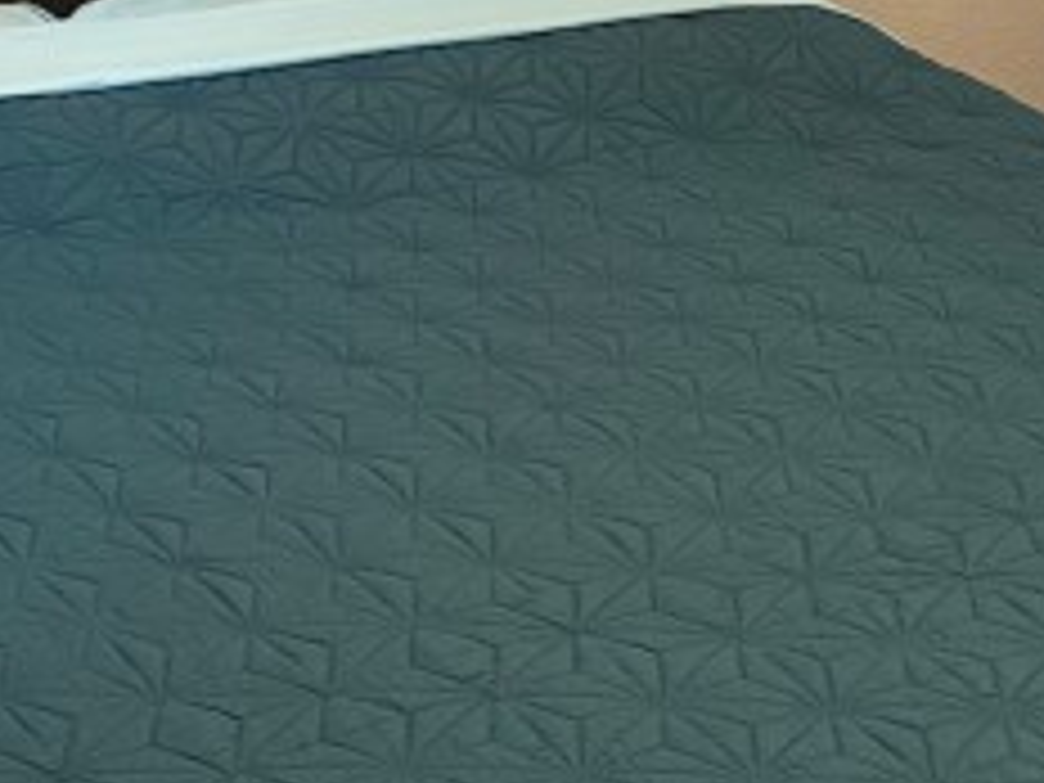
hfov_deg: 17.1
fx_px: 3468
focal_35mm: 115
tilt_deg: -11.7
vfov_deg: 12.4
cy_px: -266
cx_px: 711
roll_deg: +1.0
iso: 500
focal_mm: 5.96
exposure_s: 1/60
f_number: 1.6
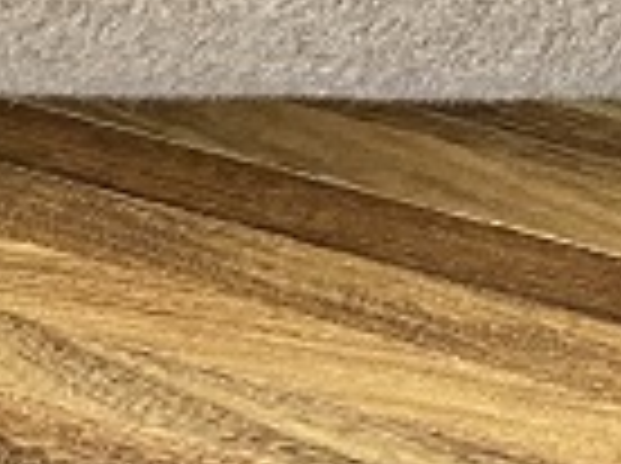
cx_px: 1314
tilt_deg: -36.1
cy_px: -788
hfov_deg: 9.6
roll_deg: +0.9
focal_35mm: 189
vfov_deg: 7.2
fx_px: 3385
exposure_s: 1/60
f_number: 1.8
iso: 250
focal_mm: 4.25
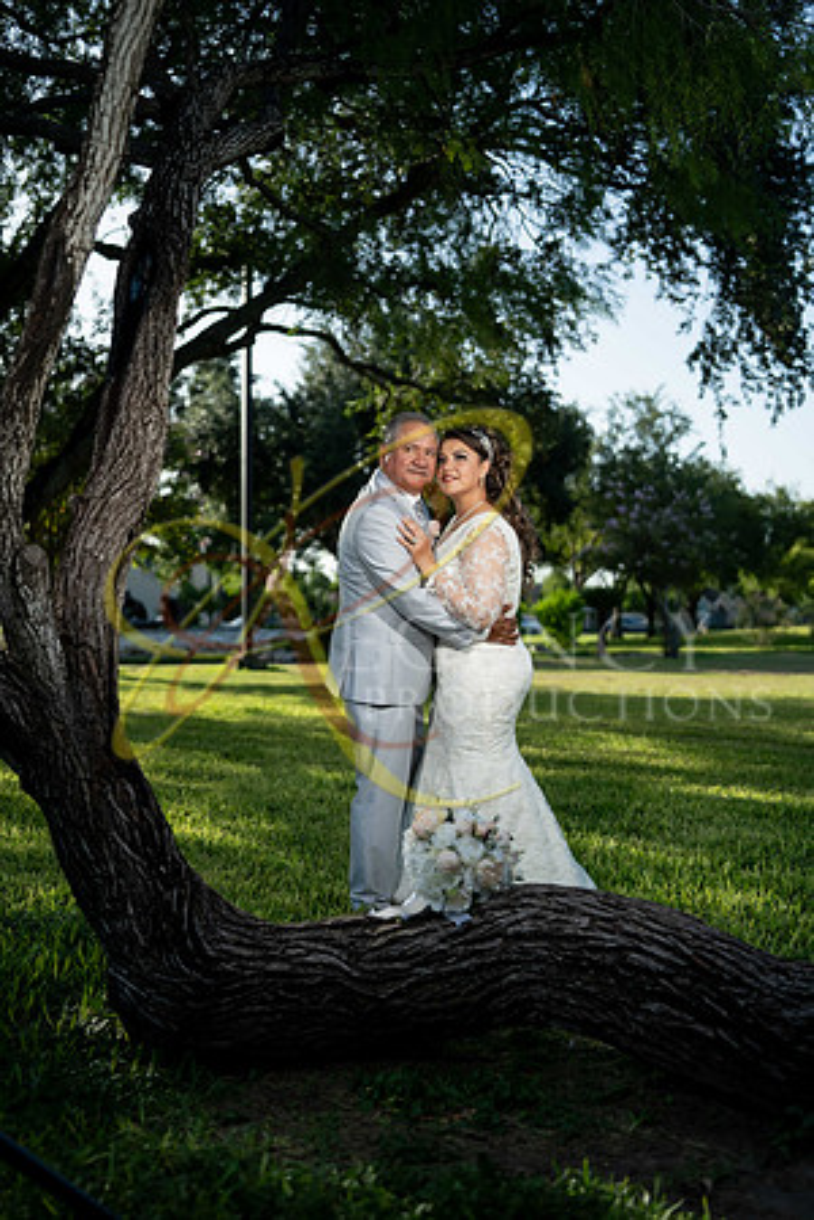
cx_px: 407
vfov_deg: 47.4
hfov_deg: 32.6
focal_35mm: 41
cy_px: 610
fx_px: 1390
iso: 200
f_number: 2.2
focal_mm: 41
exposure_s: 1/2500
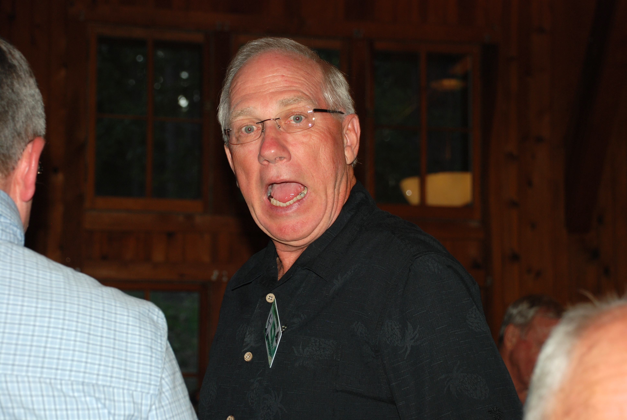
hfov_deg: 23.4
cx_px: 314
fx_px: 1517
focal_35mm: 87
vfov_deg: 15.8
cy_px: 210
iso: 200
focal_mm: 58
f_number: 5.3
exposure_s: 1/60
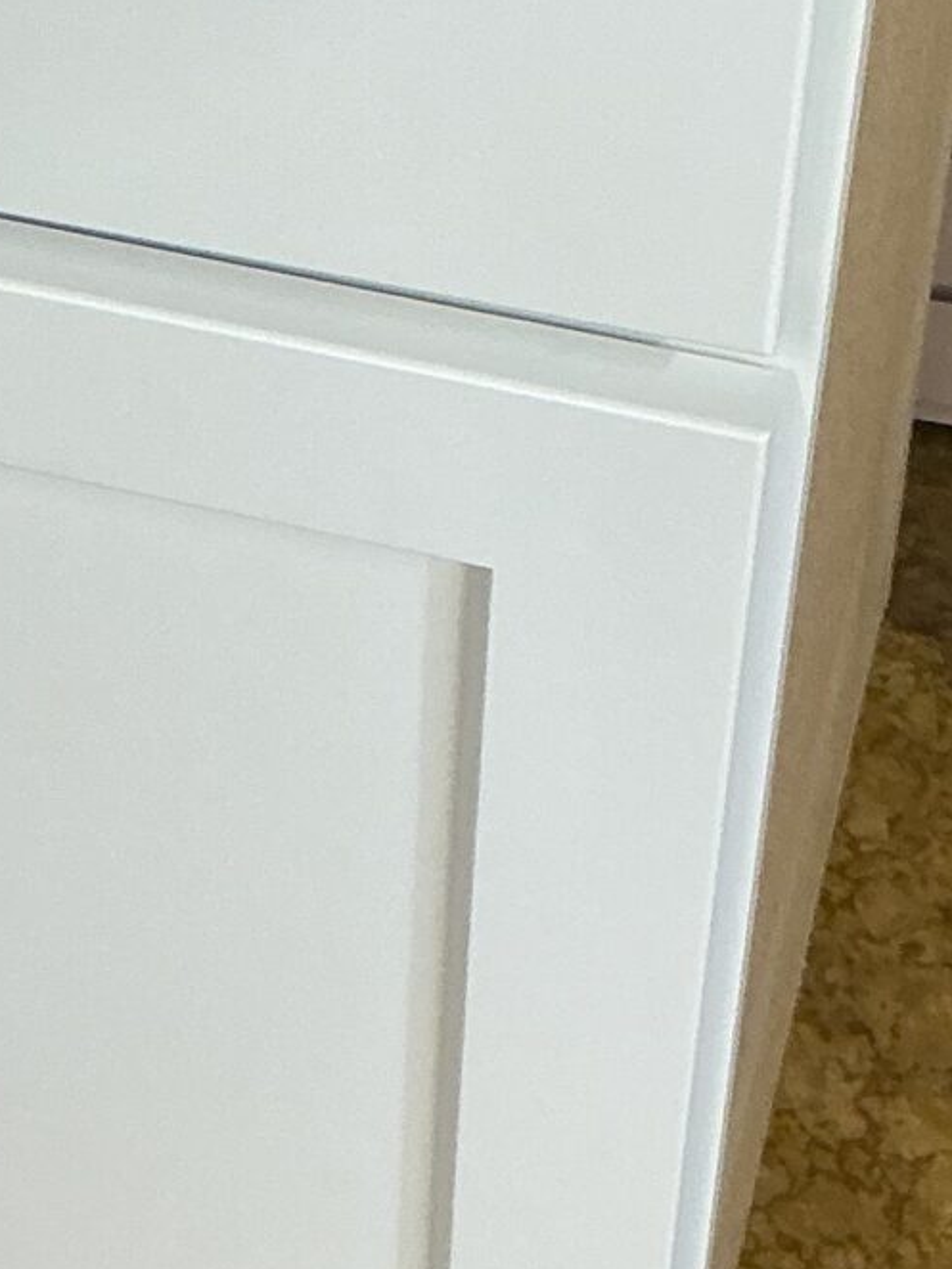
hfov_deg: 13.0
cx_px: 4
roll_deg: +2.7
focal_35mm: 112
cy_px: 159
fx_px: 4108
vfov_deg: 17.3
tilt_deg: -41.5
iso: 64
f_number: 1.8
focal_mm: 3
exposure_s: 1/60
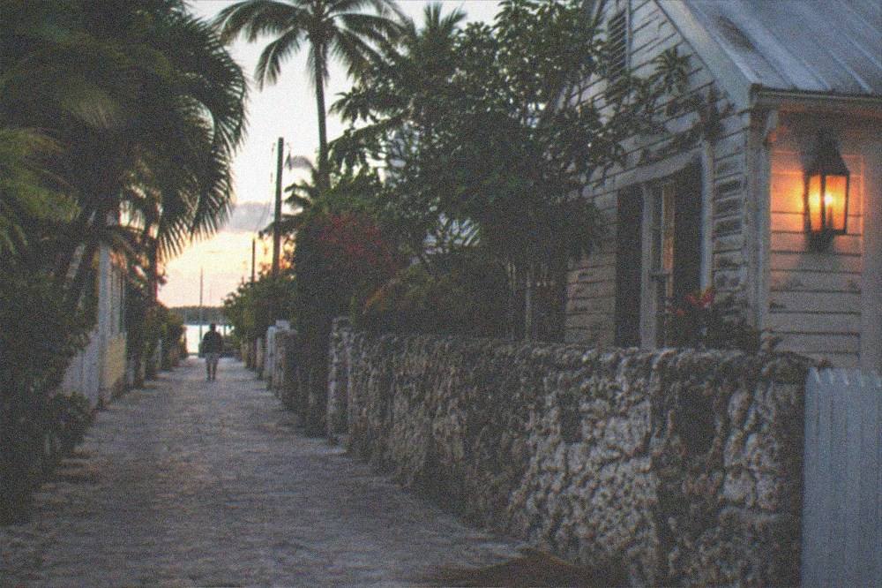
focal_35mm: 70
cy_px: 294
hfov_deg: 28.9
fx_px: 1714
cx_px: 441
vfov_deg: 19.4
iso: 6400
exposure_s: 1/250
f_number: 2.5
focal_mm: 70
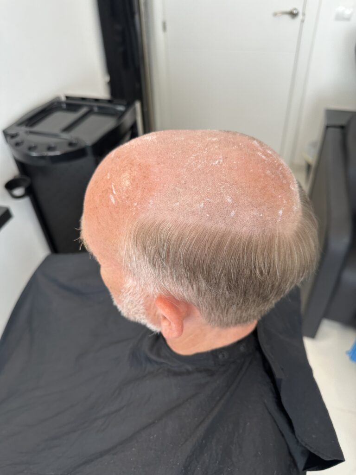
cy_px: 238
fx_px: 329
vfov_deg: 71.6
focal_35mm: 24
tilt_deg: -41.0
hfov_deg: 56.8
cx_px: 178
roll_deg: +3.1
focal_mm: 6.86
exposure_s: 1/100
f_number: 1.78
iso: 80
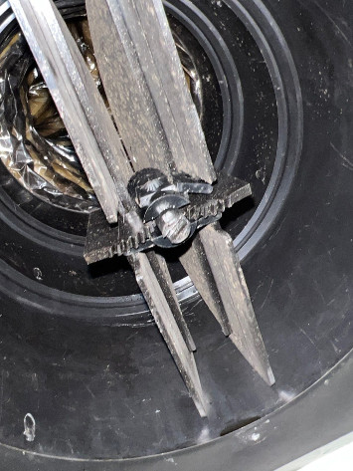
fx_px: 394
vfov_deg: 61.6
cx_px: 176
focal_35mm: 29
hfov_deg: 48.2
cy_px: 236
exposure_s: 1/695
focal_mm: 4
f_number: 1.8
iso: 20
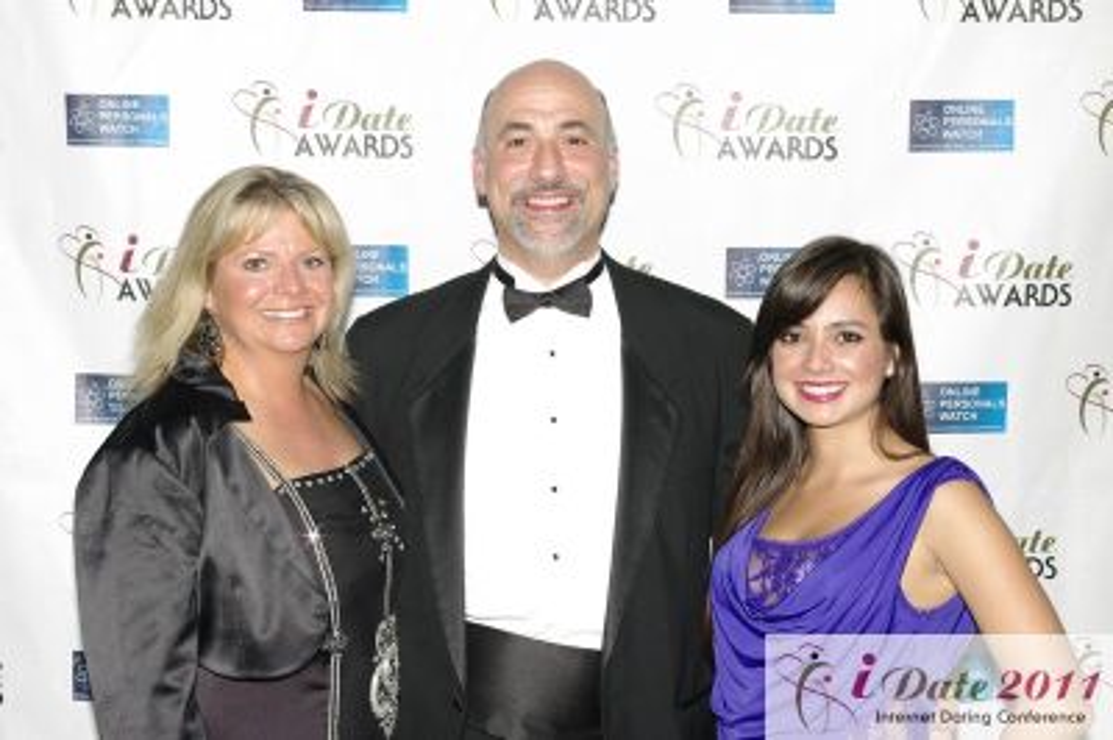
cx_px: 556
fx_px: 1992
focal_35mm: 64
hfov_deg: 31.2
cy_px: 370
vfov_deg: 21.0
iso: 400
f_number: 9.5
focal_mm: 43
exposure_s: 1/60
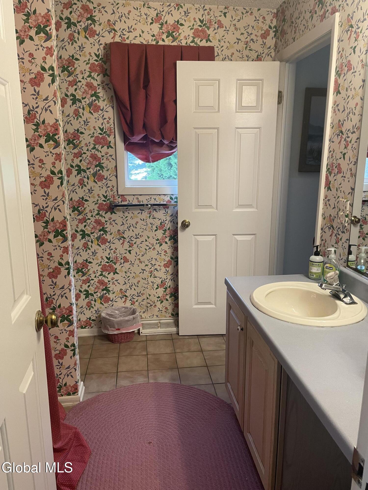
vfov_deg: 67.3
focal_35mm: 26
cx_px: 184
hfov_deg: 53.1
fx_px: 369
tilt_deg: -13.4
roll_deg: +0.2
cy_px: 245
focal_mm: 4.2
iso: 125
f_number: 1.6
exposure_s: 1/60
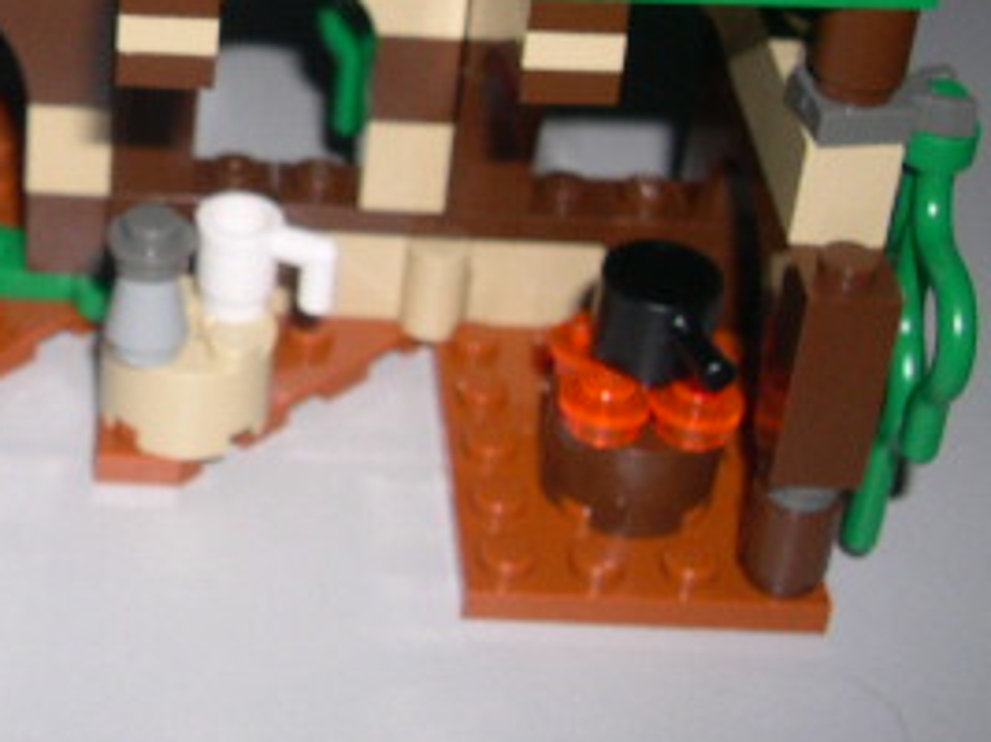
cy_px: 19
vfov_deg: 15.9
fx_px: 2604
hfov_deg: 20.3
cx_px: -167
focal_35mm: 91
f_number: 7.6
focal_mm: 8
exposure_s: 1/60
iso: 100
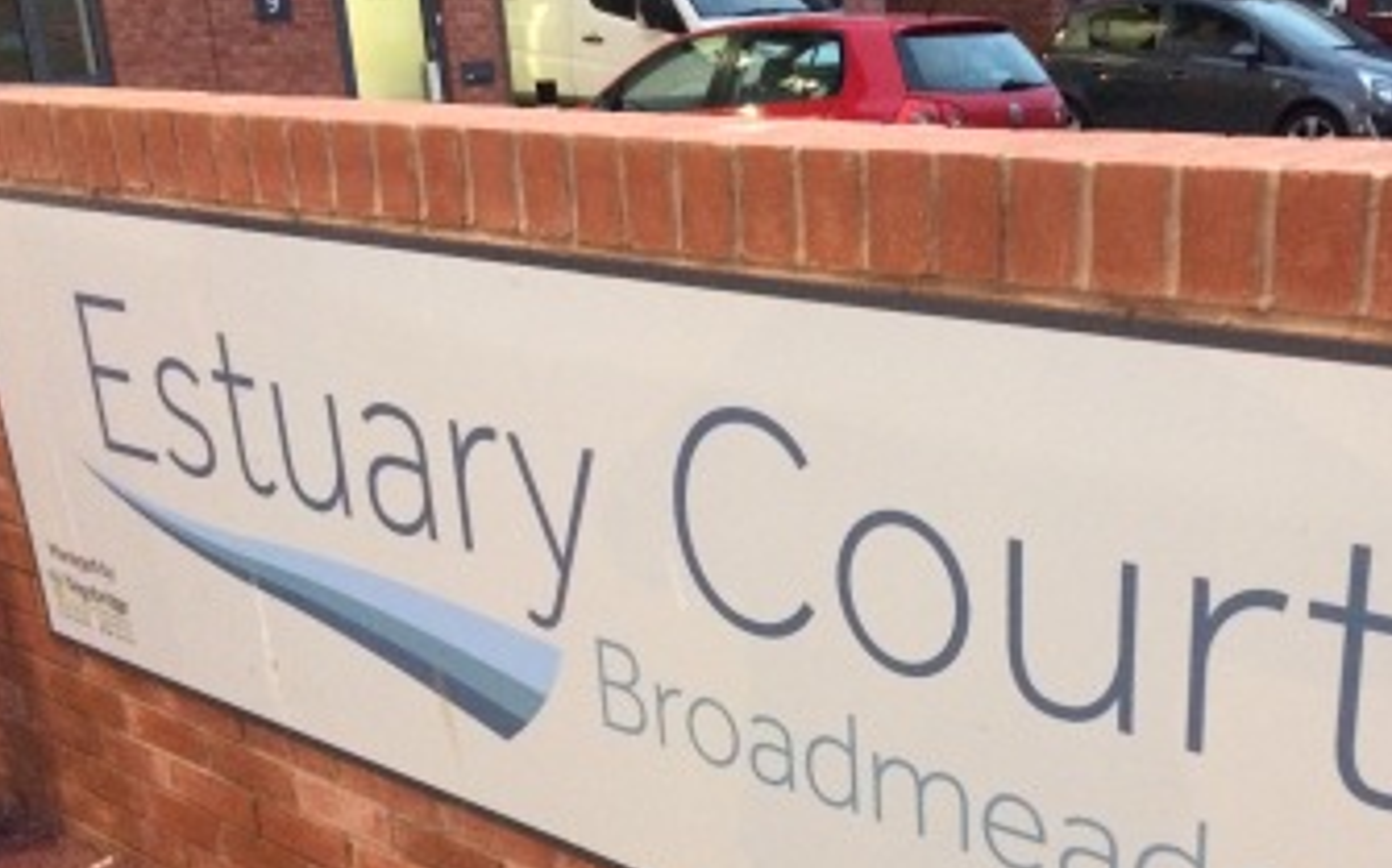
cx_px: 844
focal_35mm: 47
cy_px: 710
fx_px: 1782
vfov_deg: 26.8
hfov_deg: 42.4
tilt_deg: -23.1
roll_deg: +2.8
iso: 500
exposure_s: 1/17
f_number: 2.2
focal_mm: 4.15
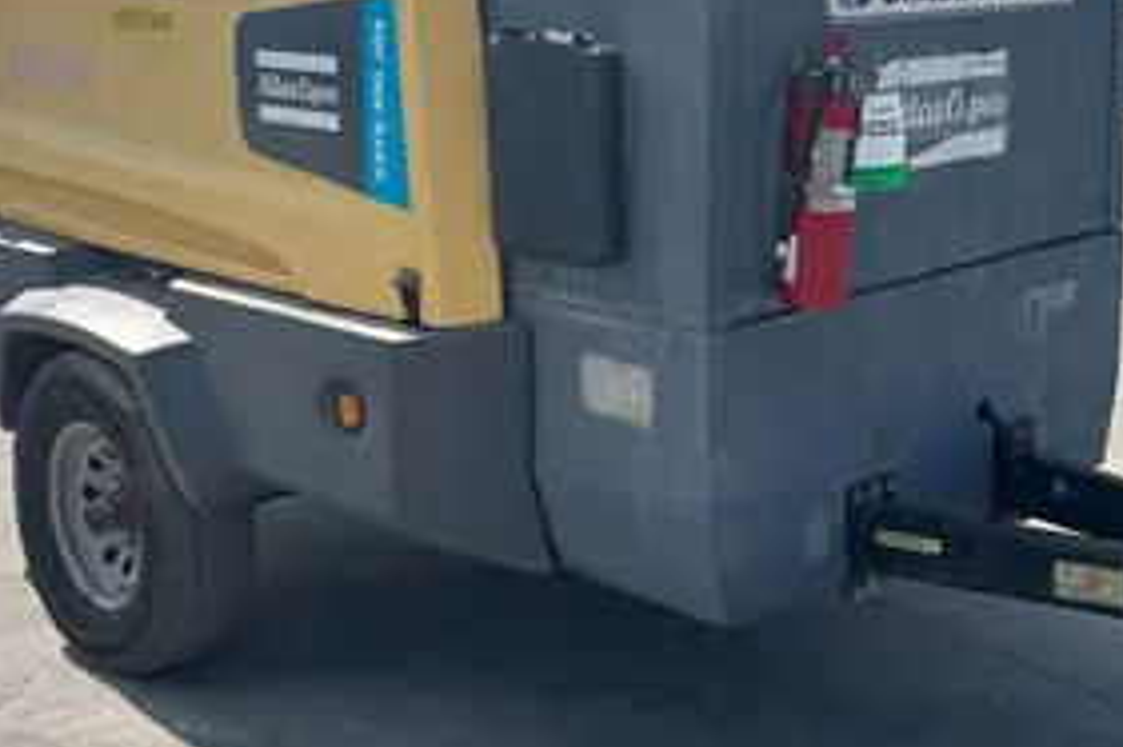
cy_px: 326
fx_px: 1652
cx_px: 771
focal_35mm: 53
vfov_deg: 25.5
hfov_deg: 37.0
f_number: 1.6
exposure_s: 1/3311
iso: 50
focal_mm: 5.1
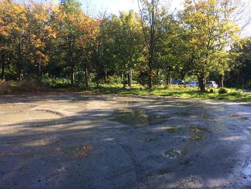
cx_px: 126
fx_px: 210
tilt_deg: -7.2
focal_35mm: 29
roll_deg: -0.5
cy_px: 94
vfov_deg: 48.2
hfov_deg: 61.7
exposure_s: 1/402
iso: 32
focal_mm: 4.15
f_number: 2.2
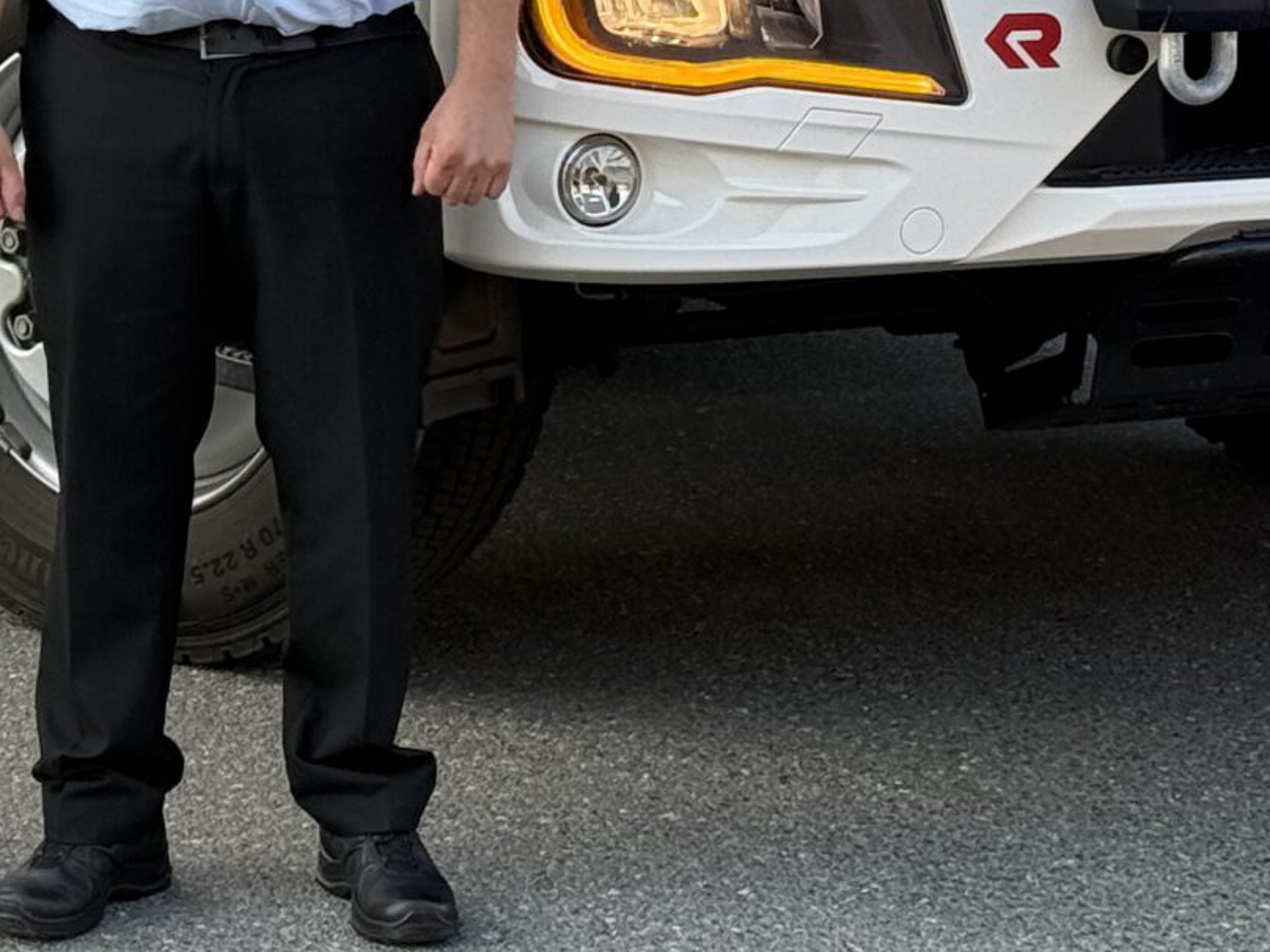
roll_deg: -0.9
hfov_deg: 12.8
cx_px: 24
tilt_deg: -3.5
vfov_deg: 9.5
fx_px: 5577
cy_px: -404
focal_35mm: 152
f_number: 1.78
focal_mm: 6.76
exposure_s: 1/693
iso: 80
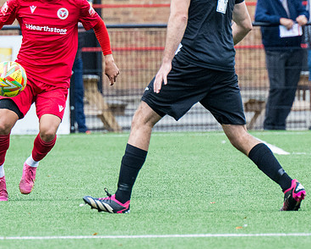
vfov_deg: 1.4
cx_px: -26
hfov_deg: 1.7
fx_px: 10331
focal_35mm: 1123
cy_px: 42
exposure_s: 1/1600
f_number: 4.5
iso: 800
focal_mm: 260
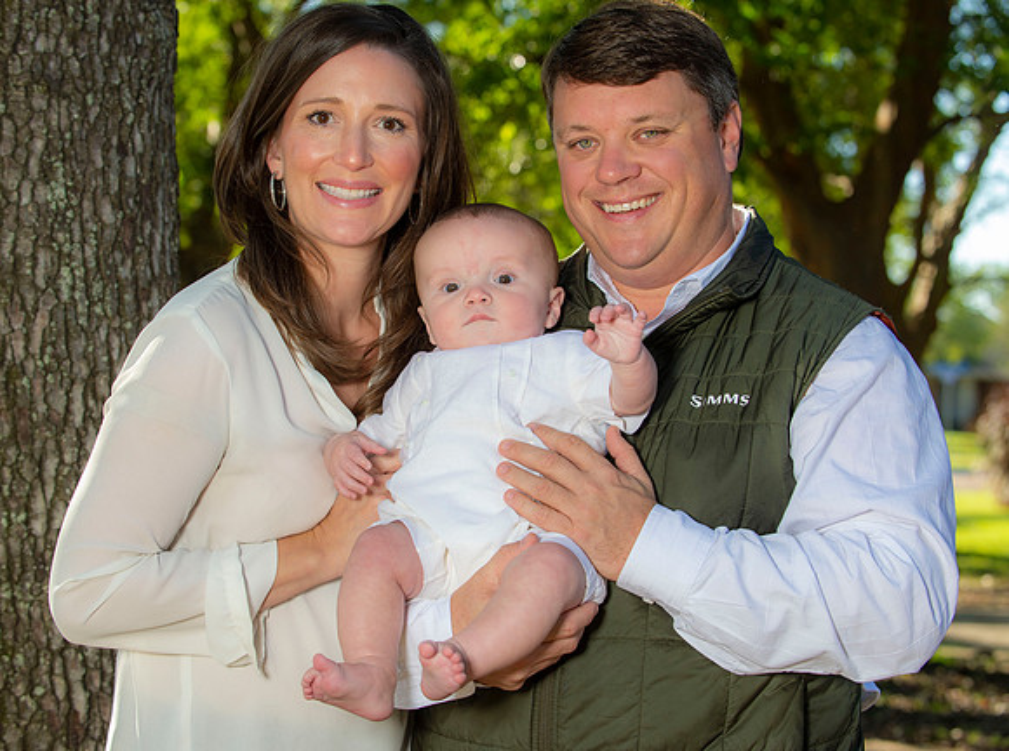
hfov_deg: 25.9
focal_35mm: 75
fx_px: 2192
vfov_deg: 19.5
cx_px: 467
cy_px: 376
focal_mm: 70
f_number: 8
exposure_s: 1/250
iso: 200
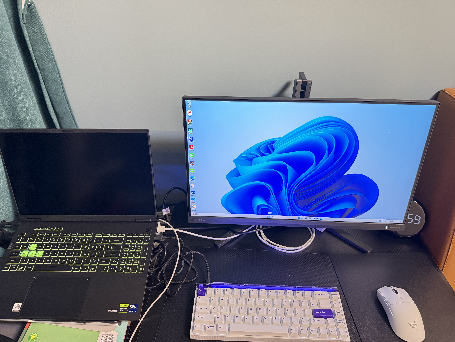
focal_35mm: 24
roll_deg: -0.1
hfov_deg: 71.6
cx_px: 228
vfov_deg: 56.8
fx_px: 315
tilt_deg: -32.0
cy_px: 171
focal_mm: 6.76
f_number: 1.78
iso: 800
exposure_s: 1/41
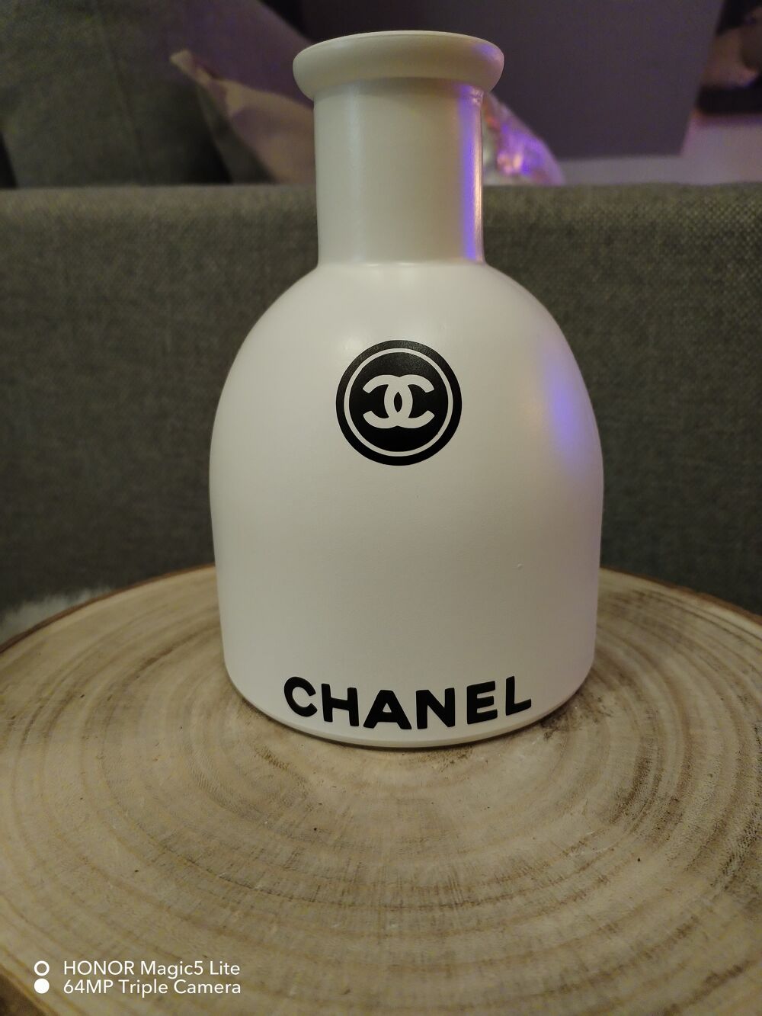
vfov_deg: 61.7
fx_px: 851
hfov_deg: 48.2
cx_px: 381
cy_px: 508
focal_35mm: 29
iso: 1465
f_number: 1.8
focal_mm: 4.75
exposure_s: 1/25
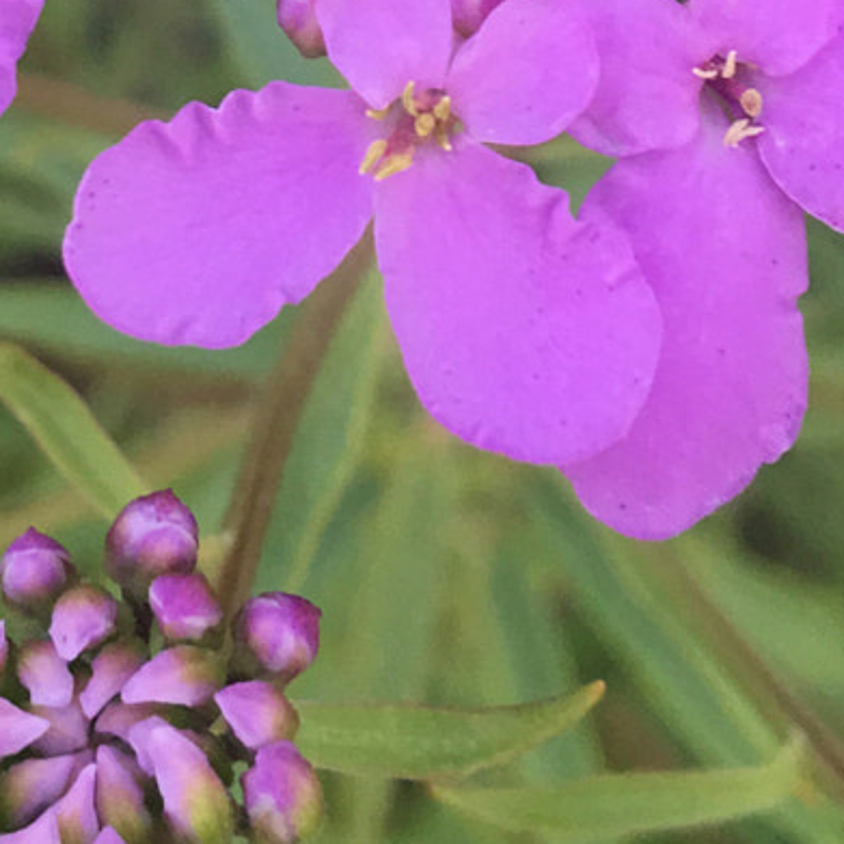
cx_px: 324
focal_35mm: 105
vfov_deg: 15.7
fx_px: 2896
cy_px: -255
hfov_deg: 16.6
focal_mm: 4.15
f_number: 2.2
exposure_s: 1/33
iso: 25
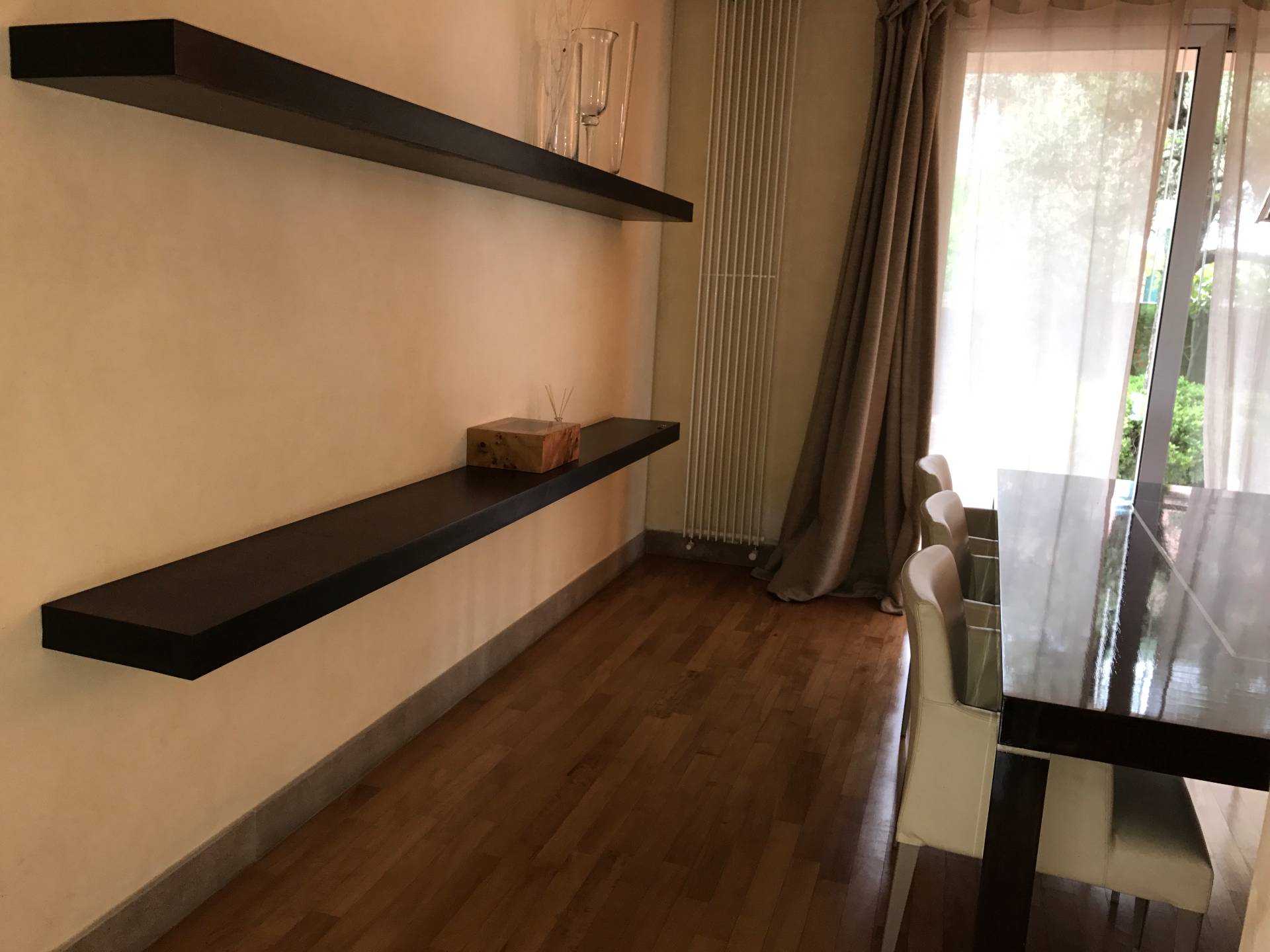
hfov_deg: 63.4
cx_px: 635
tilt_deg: -11.0
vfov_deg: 49.7
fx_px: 1027
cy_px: 476
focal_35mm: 28
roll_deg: -2.8
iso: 40
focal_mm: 3.99
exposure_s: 1/33
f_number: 1.8
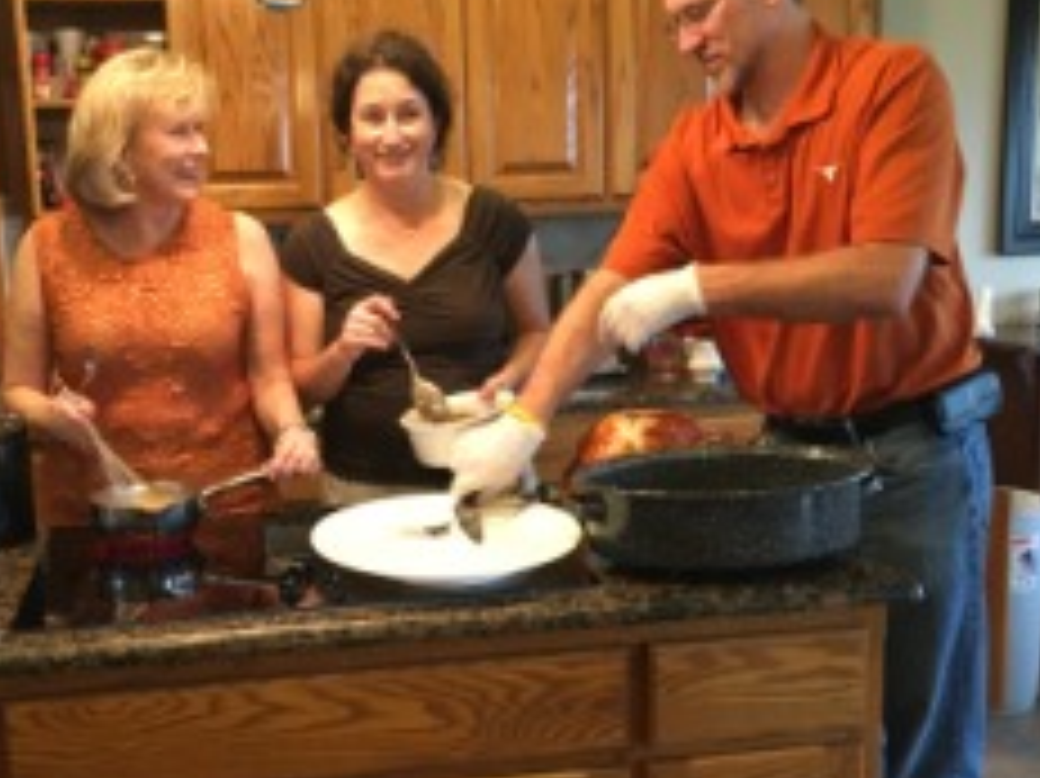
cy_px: 454
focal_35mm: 46
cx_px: 446
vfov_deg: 31.4
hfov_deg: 41.2
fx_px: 1381
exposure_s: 1/30
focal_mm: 4.15
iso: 200
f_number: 2.2
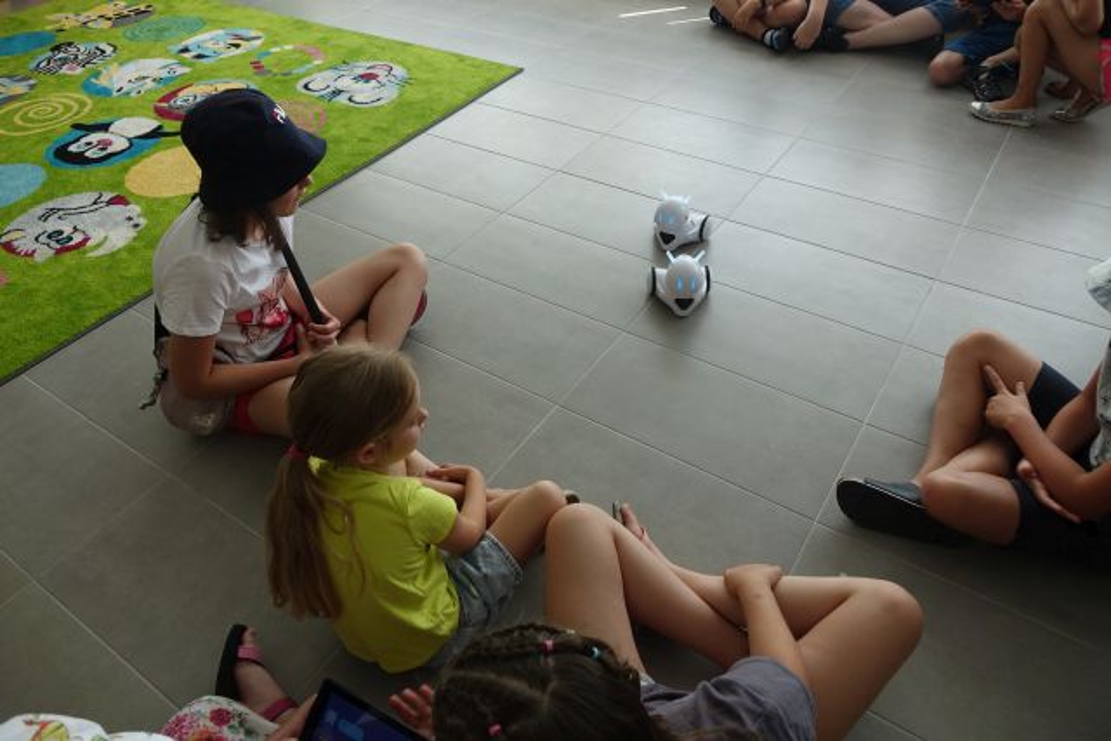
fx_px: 741
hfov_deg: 73.7
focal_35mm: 24
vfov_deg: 53.2
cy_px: 370
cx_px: 556
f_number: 2.8
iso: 125
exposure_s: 1/160
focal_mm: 8.8
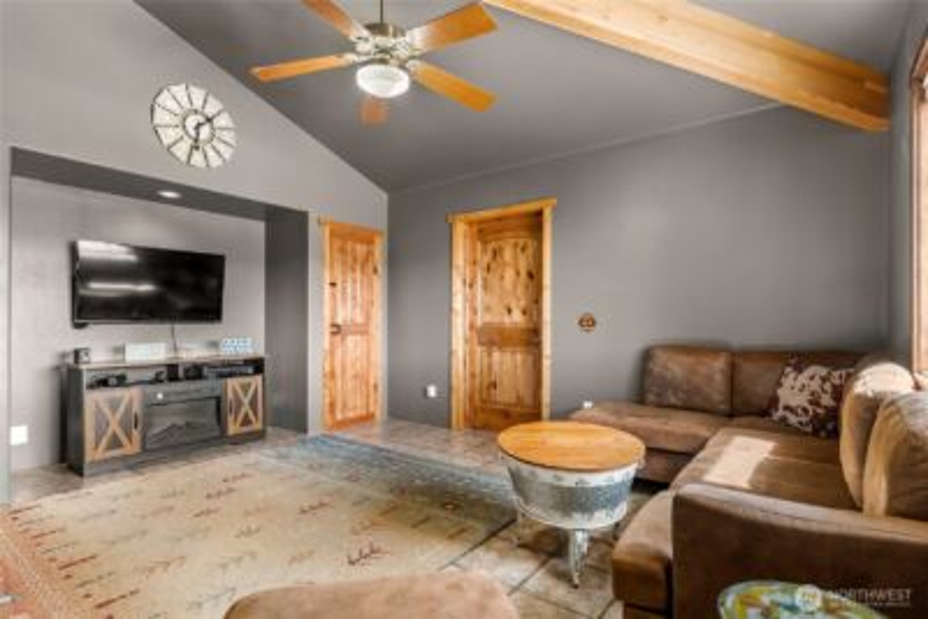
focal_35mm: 18
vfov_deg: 68.0
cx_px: 464
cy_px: 310
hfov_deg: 90.6
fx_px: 459
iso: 200
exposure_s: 1/6
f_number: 2.8
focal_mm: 17.8
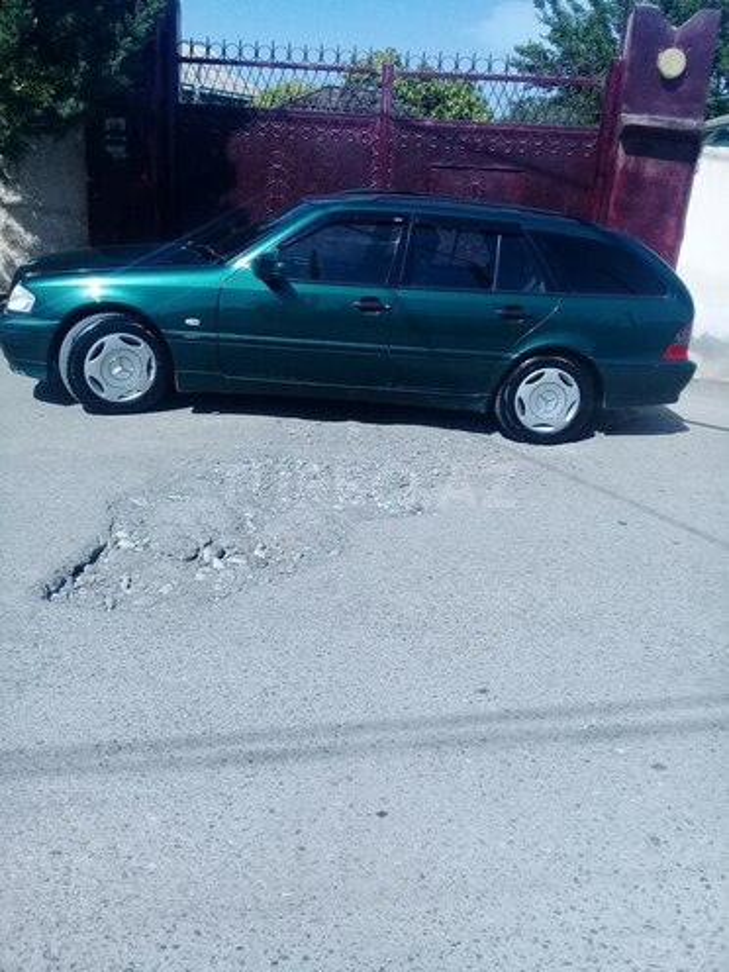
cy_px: 486
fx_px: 870
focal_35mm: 31
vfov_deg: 58.4
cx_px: 364
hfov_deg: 45.4
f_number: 2.2
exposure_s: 1/1522
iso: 64
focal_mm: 3.3
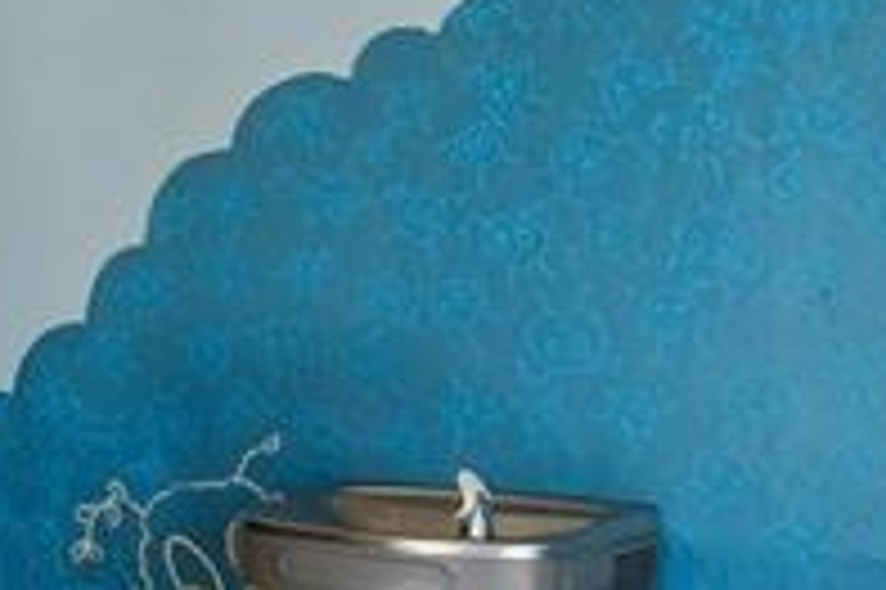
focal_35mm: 78
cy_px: 257
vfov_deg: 17.5
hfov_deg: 20.7
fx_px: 1918
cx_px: -569
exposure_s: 1/20
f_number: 8
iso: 200
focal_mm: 10
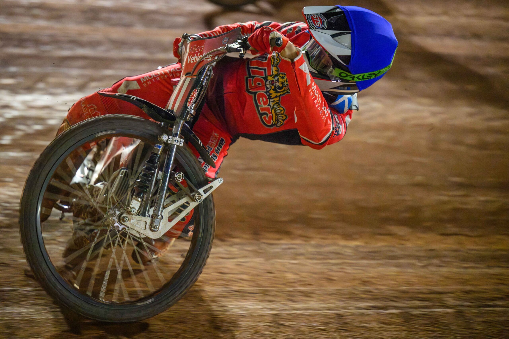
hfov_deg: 14.2
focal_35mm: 145
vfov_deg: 9.5
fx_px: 2050
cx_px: 254
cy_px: 170
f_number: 2.8
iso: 12800
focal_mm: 145
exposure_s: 1/800
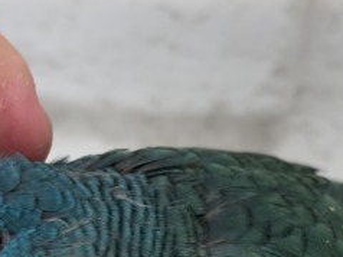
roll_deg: -0.3
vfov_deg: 10.5
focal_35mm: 140
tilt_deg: -14.7
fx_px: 1386
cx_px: 195
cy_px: 271
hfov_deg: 14.1
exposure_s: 1/100
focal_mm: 5.96
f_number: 1.6
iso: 125
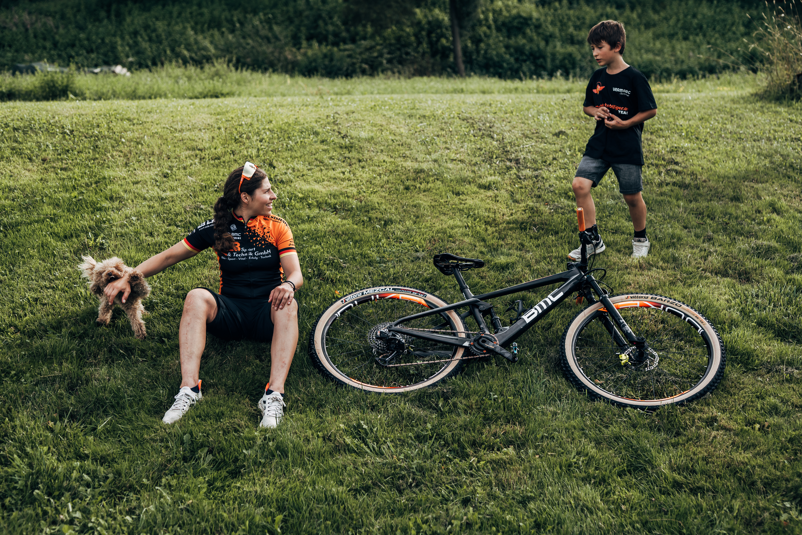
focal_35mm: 50
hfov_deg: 39.6
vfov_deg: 27.0
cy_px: 268
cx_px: 401
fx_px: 1114
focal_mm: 50
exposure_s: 1/1250
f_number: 2.8
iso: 125
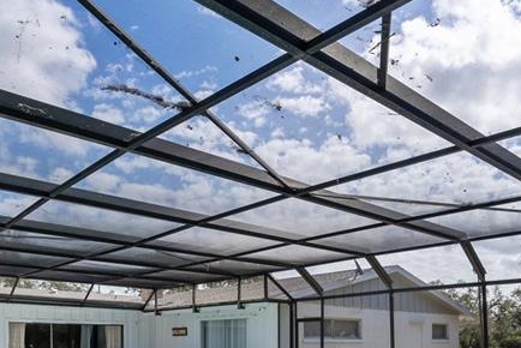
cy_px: 335
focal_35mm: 33
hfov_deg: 56.8
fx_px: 478
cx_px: 307
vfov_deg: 36.6
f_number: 9
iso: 320
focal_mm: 14
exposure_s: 1/640
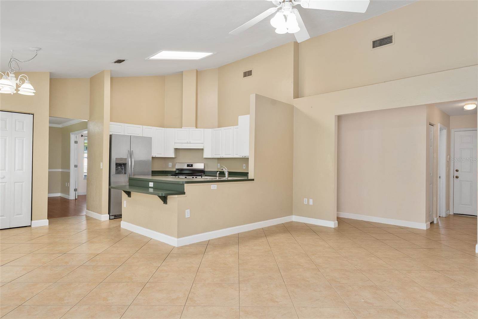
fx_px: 273
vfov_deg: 60.4
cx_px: 239
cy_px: 160
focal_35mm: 21
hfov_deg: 82.3
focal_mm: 20.6
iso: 1250
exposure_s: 1/30
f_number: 7.1
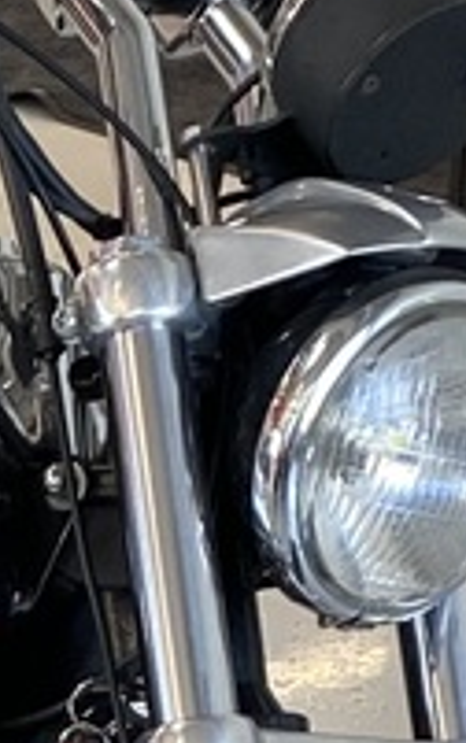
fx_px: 3994
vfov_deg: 10.2
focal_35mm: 197
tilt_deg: -30.0
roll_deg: +0.8
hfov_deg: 6.5
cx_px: -329
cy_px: 1227
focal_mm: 4.25
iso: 80
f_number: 1.8
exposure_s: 1/100
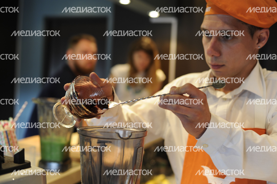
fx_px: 384
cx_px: 138
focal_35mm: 50
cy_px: 92
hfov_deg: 39.6
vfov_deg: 27.0
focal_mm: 50
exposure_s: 1/60
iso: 500
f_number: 2.8
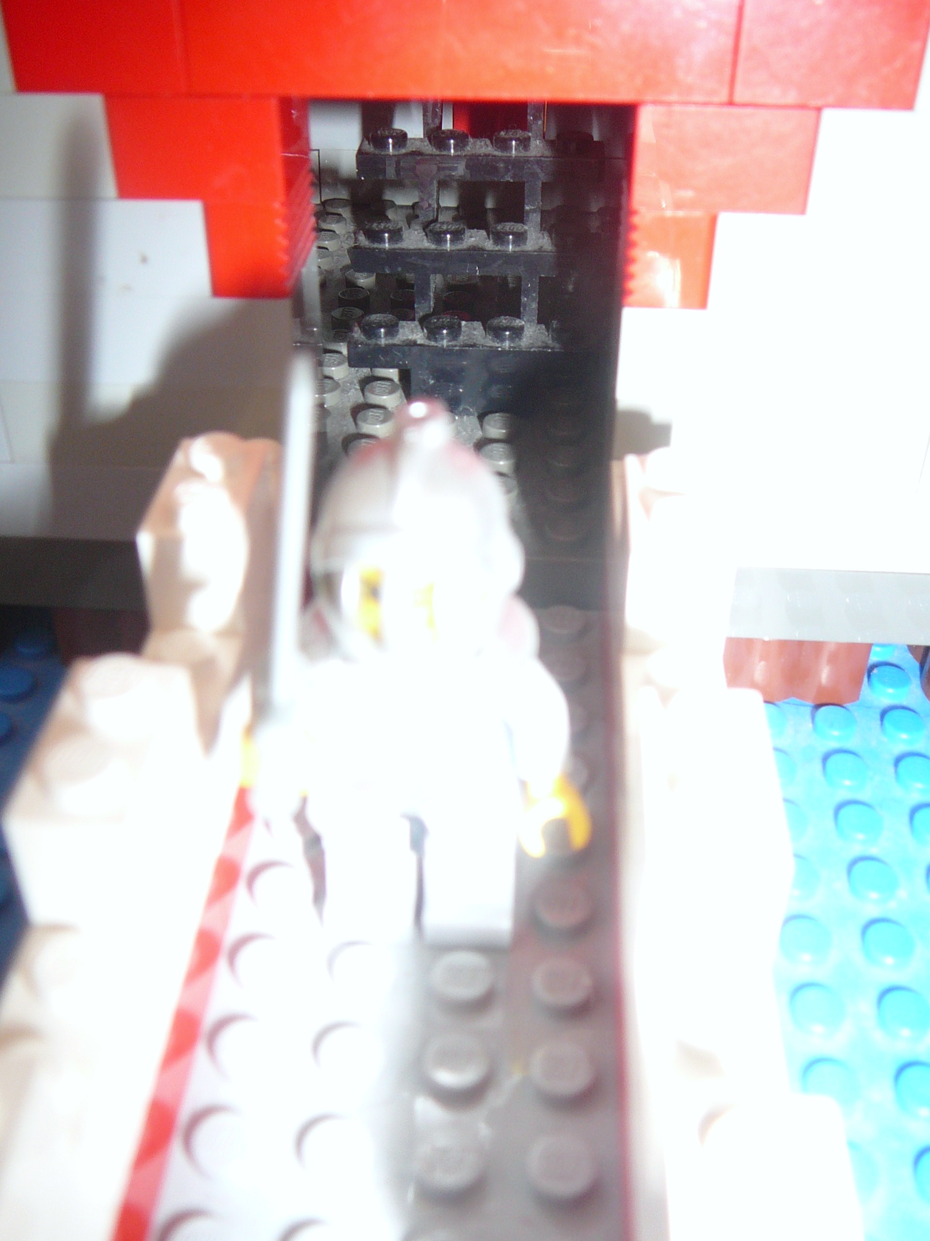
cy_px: 620
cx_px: 465
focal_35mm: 35
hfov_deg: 40.7
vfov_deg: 52.6
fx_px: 1254
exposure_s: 1/30
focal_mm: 5.2
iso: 100
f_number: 2.8
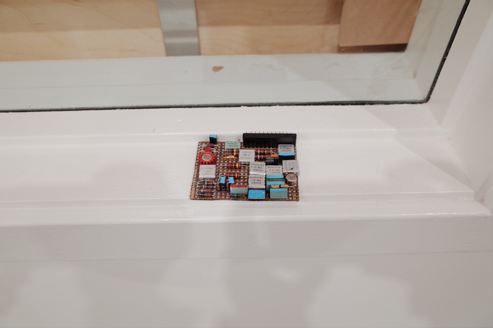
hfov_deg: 65.5
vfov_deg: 46.3
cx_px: 246
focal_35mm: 28
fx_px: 383
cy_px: 164
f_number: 2.8
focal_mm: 18.3
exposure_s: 1/60
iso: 400
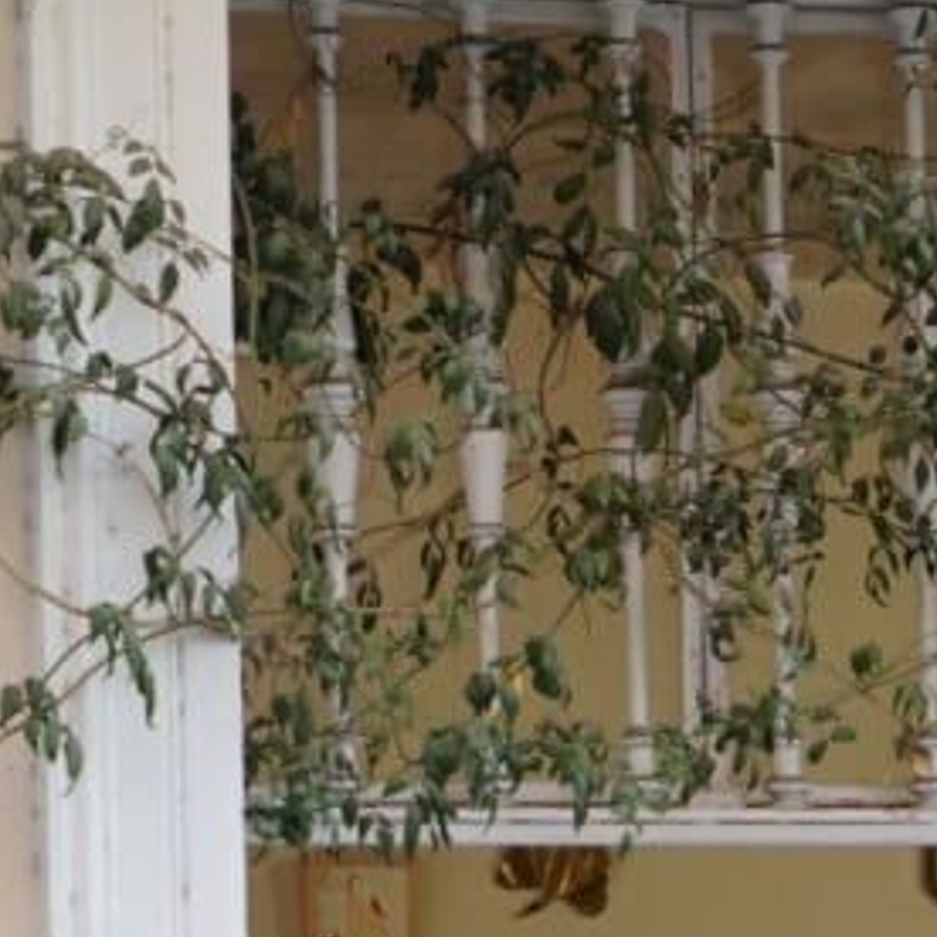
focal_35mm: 222
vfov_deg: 7.7
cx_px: 1018
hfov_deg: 7.8
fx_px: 6799
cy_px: 1585
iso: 500
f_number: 4
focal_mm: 50
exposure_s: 1/160
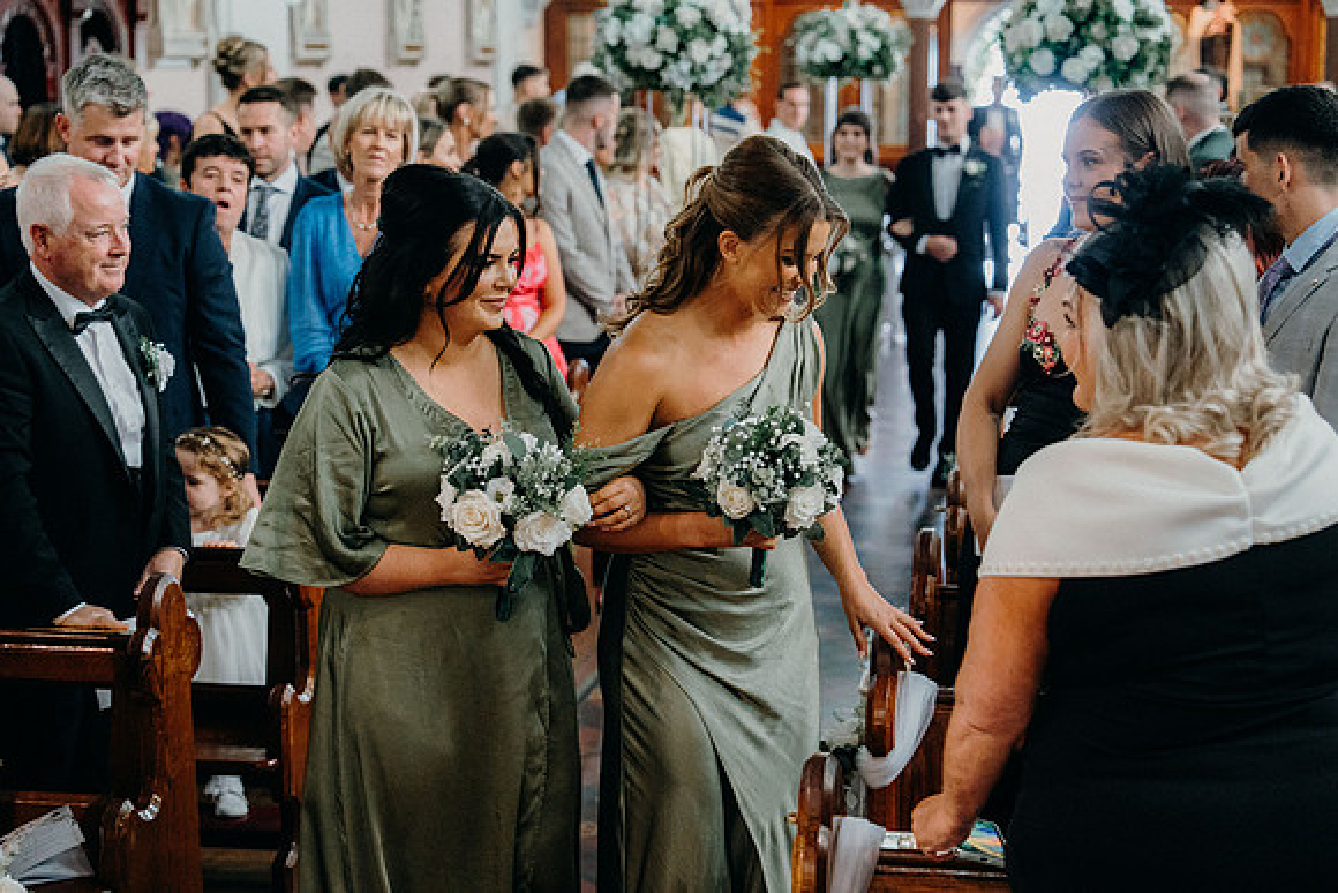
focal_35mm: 67
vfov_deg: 20.3
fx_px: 2491
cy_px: 446
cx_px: 669
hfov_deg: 30.1
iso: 5000
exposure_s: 1/160
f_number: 3.5
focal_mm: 67
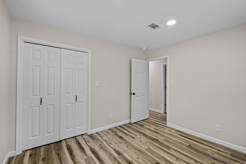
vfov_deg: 77.3
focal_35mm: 15
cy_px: 82
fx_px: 102
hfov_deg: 100.4
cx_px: 123
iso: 400
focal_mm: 10
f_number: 8
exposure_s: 1/1.25
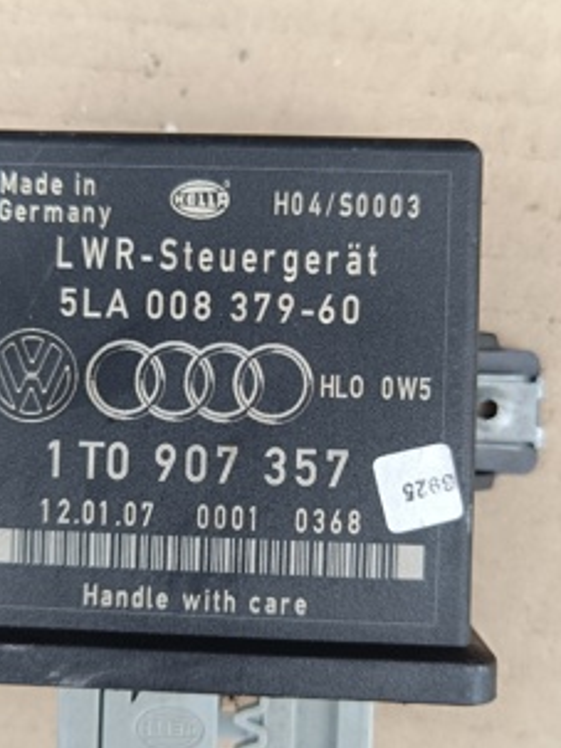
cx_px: 240
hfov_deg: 37.6
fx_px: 822
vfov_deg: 49.0
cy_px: 402
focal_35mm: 38
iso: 52
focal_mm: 5.59
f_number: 1.88
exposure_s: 1/115
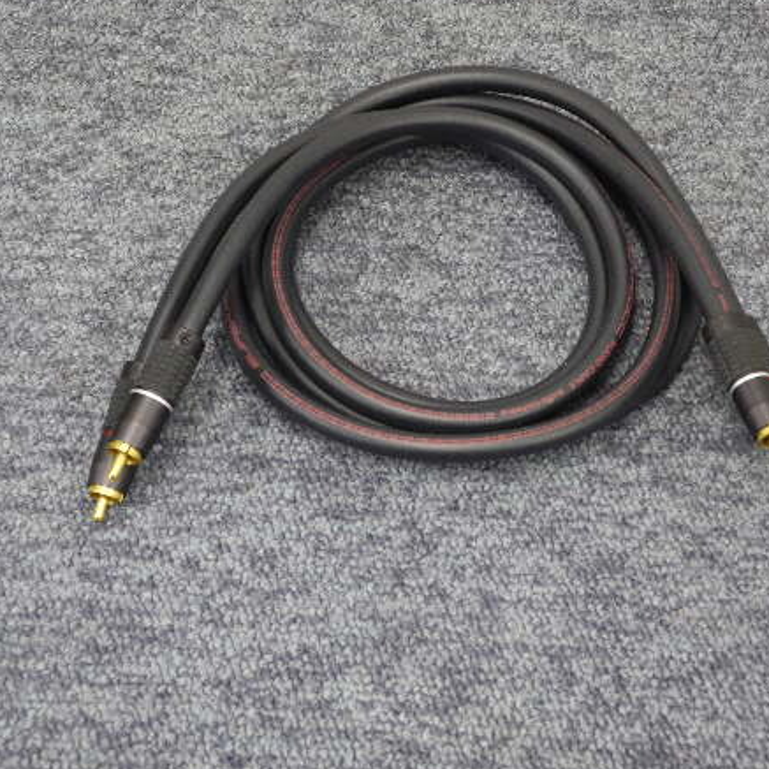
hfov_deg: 19.7
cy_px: 370
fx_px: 2212
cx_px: 470
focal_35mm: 88
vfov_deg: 19.7
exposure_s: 1/13.4
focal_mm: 14.5
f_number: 4
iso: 400
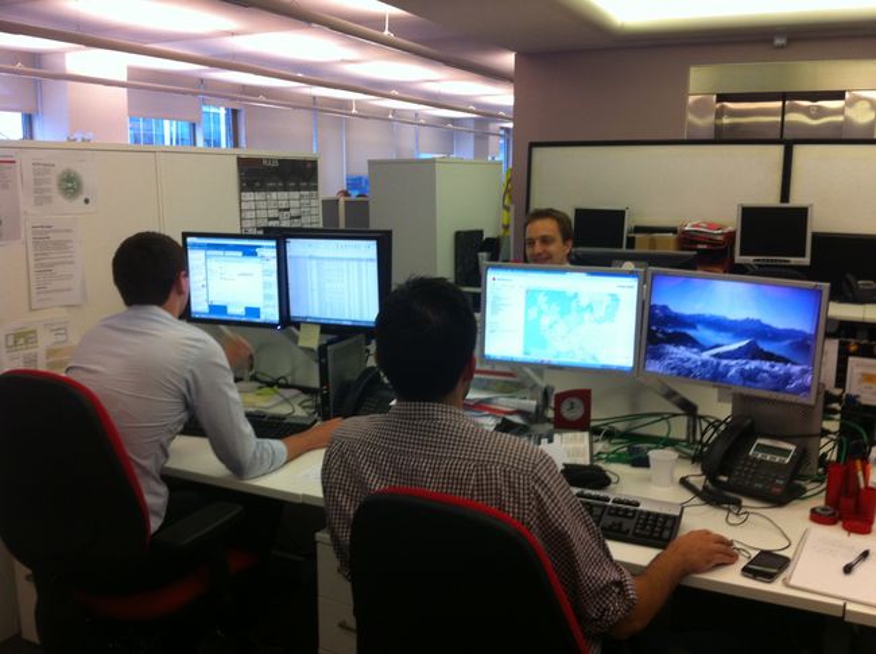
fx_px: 884
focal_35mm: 35
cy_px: 327
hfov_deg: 52.7
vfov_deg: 40.6
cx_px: 438
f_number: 2.8
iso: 100
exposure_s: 1/15
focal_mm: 3.85
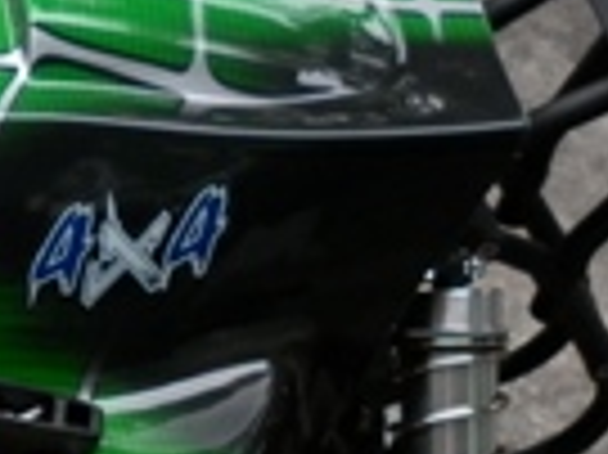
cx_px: -266
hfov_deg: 15.1
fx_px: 2141
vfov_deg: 12.0
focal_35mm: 122
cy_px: 407
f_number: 2.8
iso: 200
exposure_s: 1/320
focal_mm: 5
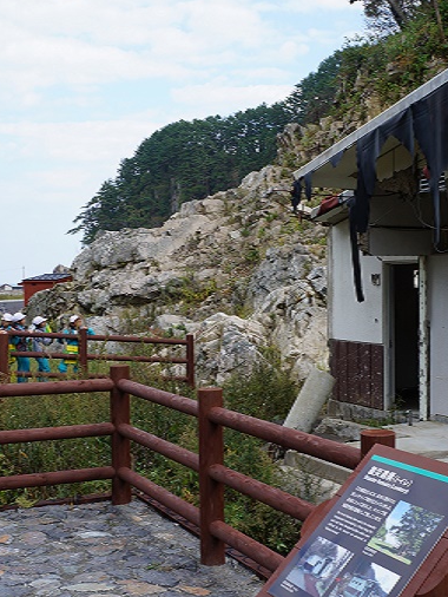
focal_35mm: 51
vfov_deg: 37.5
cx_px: 345
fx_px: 879
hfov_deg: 28.1
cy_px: 288
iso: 200
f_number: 11
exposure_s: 1/100
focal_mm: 22
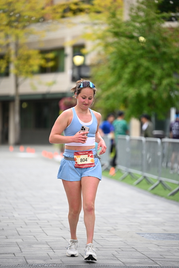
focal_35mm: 160
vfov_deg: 12.8
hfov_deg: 8.6
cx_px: 90
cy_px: 134
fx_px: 1192
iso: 640
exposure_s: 1/2000
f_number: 2.8
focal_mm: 160
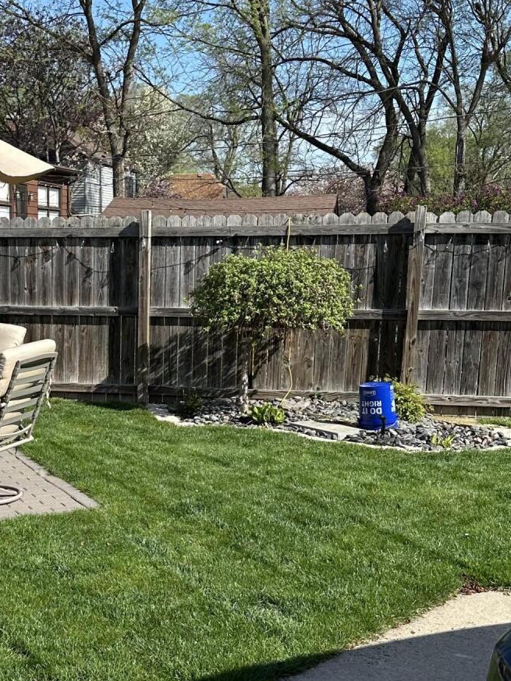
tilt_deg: -12.4
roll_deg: +1.6
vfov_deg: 34.6
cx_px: 66
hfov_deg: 25.8
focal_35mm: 55
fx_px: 1082
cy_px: 448
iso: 80
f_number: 1.78
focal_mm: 6.86
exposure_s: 1/3717
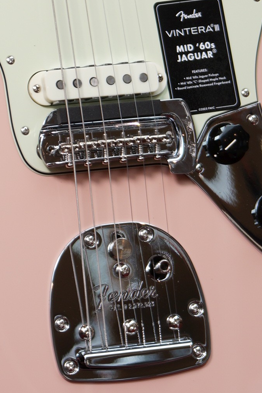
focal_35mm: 285
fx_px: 3111
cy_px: 44
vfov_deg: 7.2
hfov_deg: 4.8
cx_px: 80
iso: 100
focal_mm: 70
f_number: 5
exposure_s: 1/25
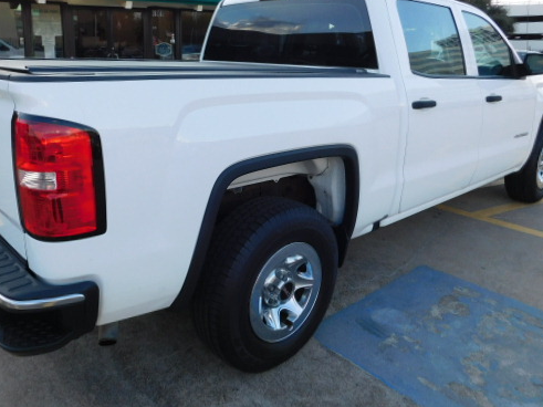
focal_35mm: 30
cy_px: 152
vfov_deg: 46.4
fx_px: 470
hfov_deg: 59.8
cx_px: 240
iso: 125
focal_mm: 4
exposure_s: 1/400
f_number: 3
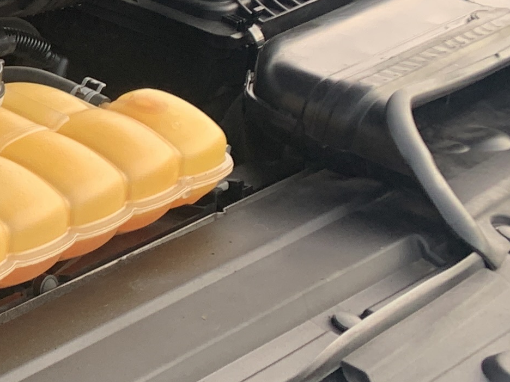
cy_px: 54
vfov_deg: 13.1
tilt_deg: -24.8
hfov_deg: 14.4
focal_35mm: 112
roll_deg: -2.3
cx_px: -530
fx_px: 1650
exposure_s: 1/121
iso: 50
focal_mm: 4.25
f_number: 1.8
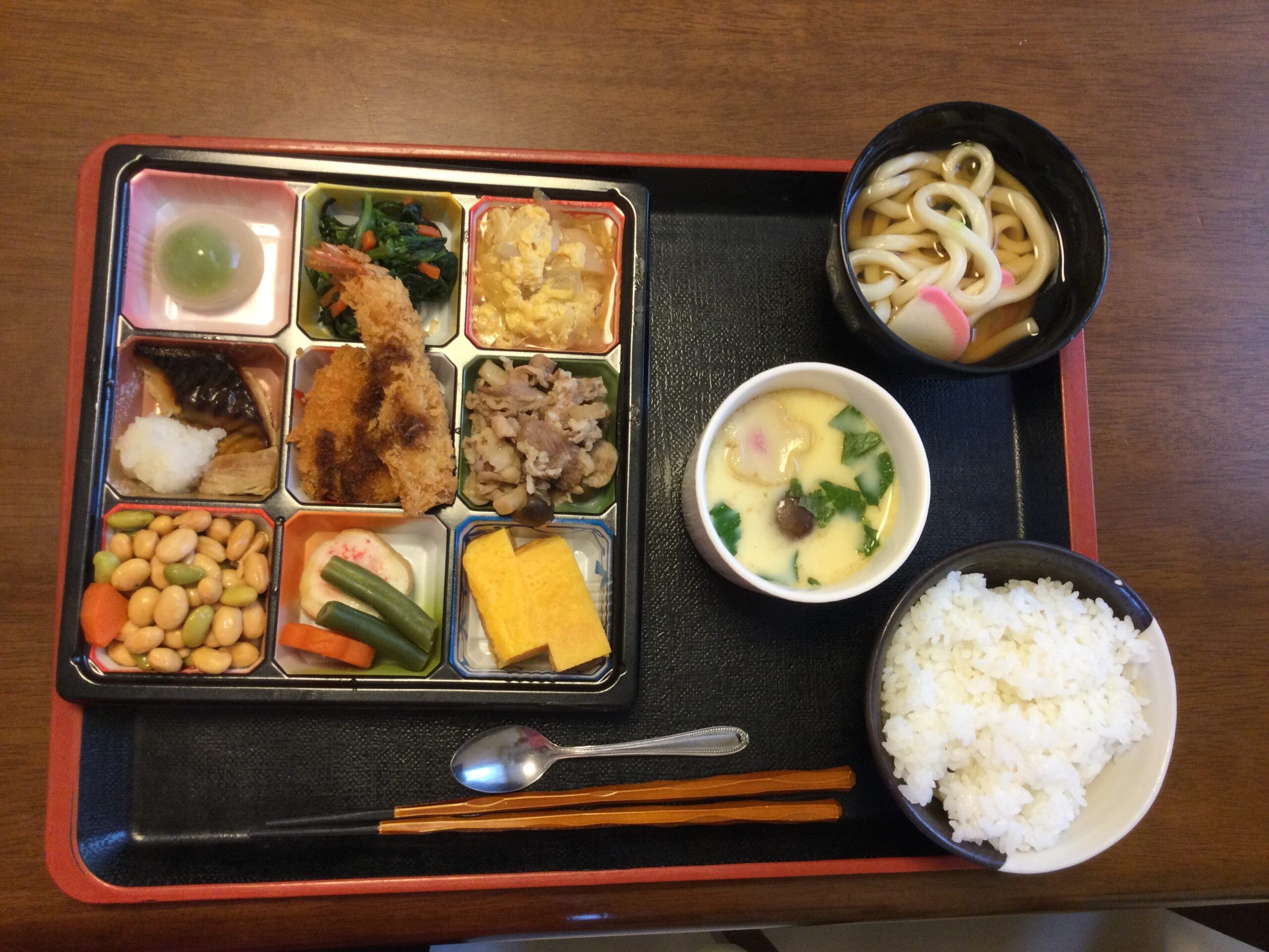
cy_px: 476
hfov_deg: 58.4
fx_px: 1136
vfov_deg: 45.4
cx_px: 634
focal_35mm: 31
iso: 64
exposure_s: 1/30
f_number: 2.4
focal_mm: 3.3
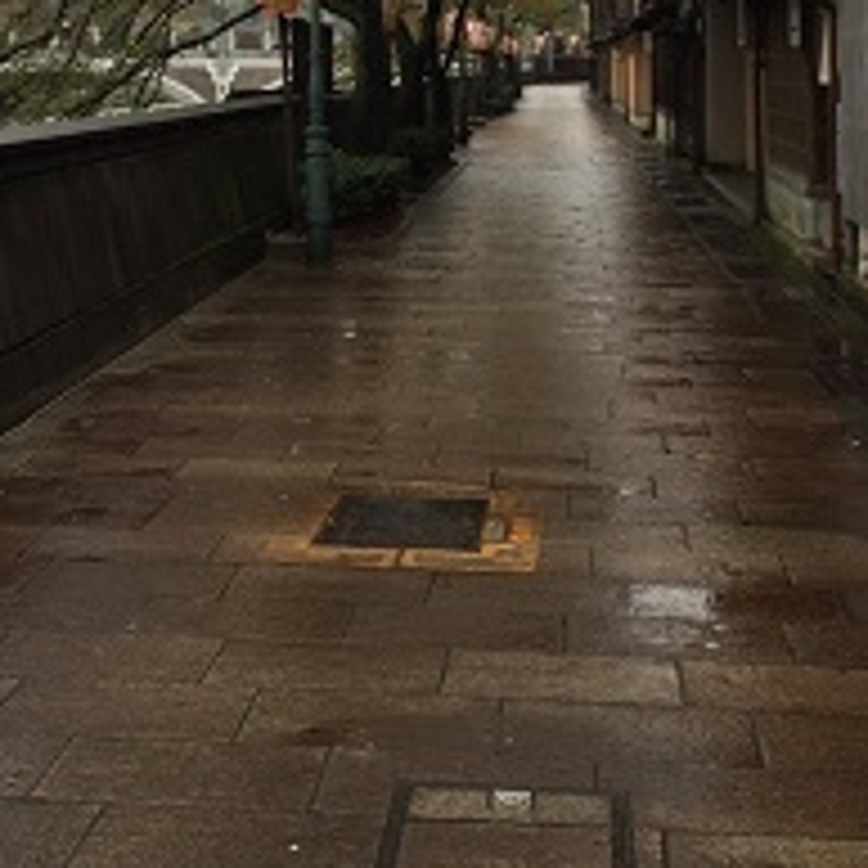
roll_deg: +1.7
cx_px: 436
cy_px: 27
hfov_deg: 32.2
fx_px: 1504
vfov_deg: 30.2
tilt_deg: +0.1
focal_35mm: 53
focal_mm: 4.15
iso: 32
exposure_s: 1/120
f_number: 2.2
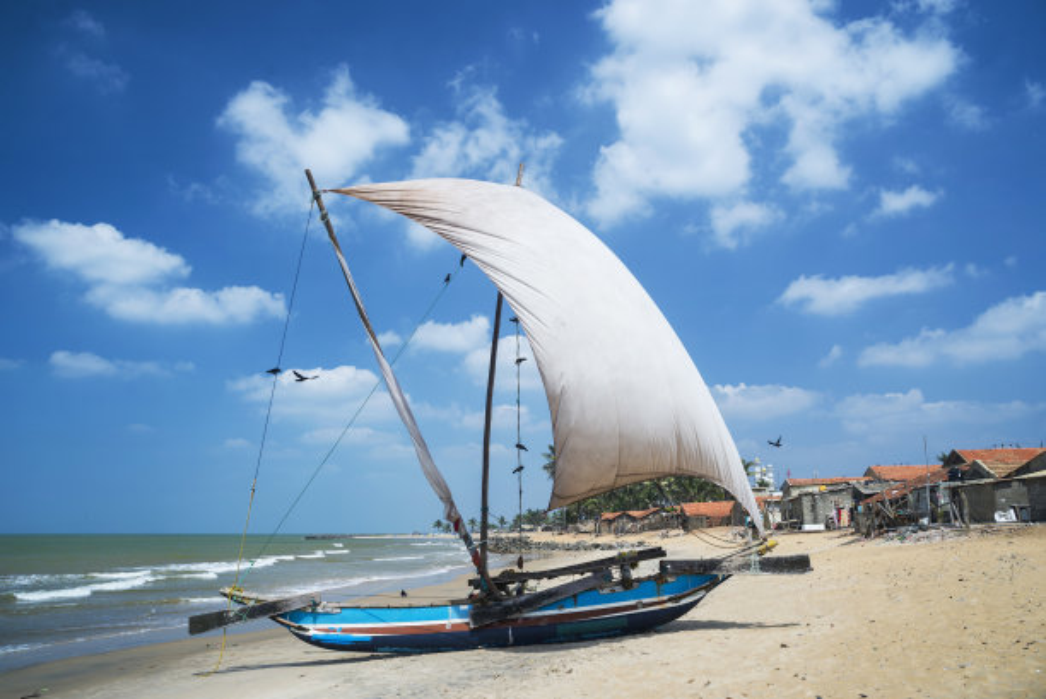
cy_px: 350
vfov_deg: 53.2
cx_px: 523
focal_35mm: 24
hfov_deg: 73.7
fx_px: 698
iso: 125
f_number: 8
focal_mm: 24
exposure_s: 1/160
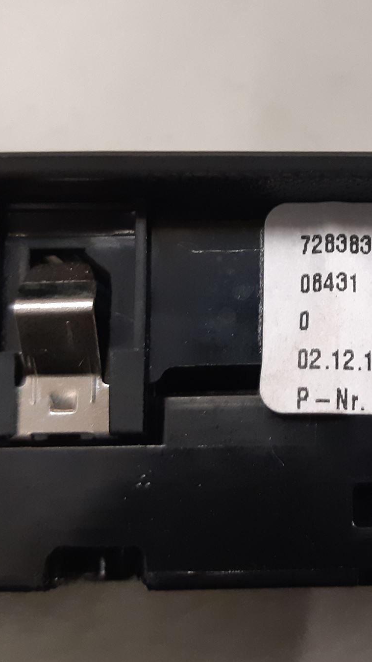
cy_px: 290
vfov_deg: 47.2
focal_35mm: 43
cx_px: 347
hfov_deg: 26.6
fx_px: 754
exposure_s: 1/33
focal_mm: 3.93
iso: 200
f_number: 1.7
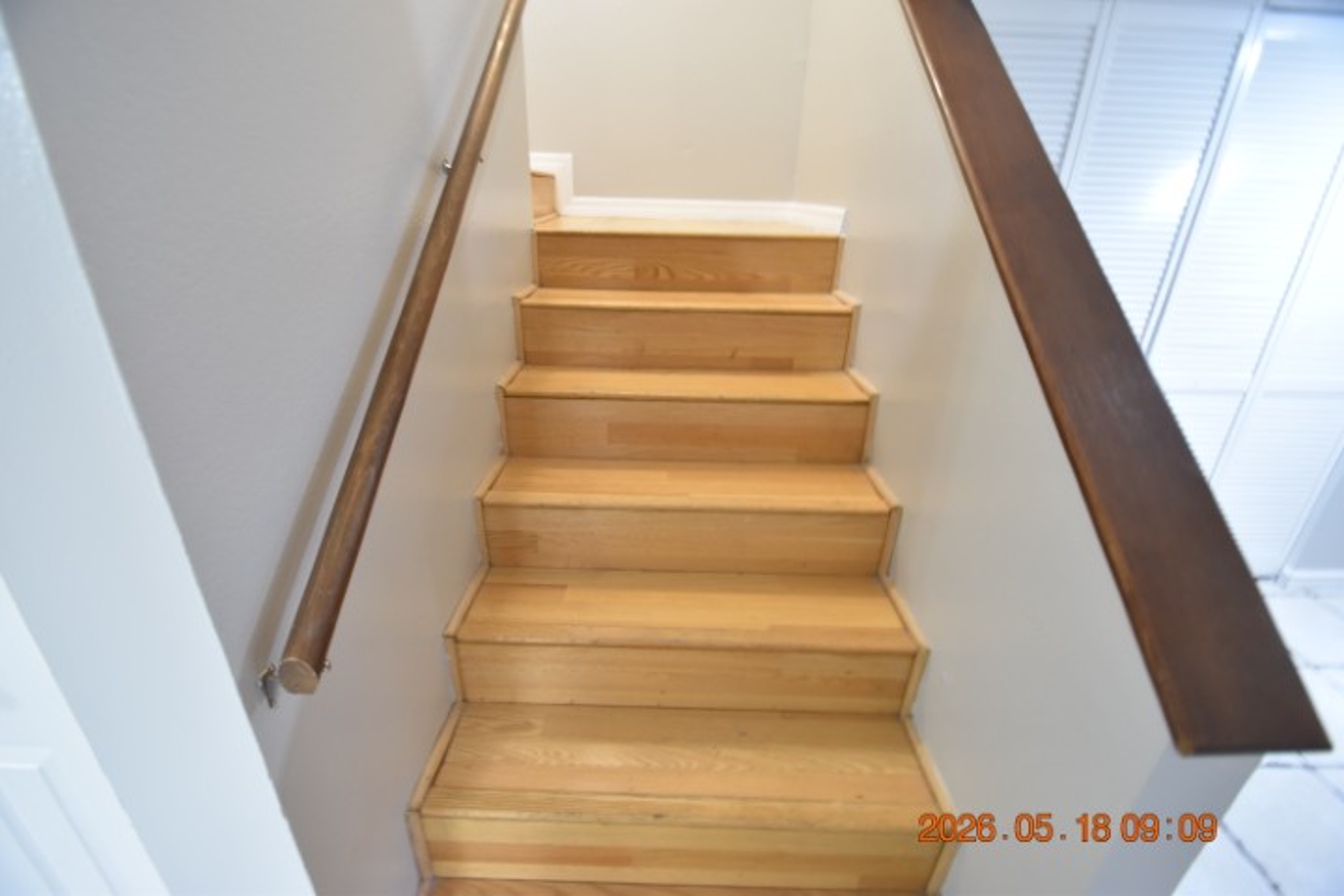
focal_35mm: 15
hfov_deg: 100.4
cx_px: 672
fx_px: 560
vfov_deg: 77.3
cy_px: 448
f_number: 3.5
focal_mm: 10
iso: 800
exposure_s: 1/8
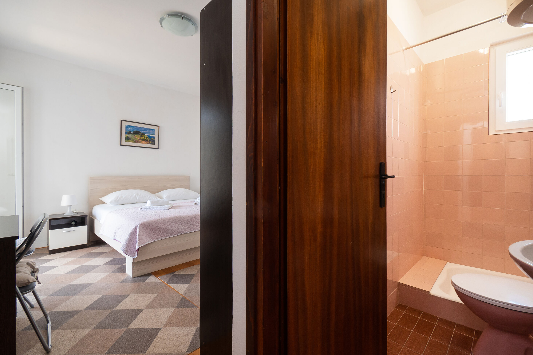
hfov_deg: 100.4
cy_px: 178
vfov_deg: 77.3
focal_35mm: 15
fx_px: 222
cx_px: 266
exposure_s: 1/25
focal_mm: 10
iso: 400
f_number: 8
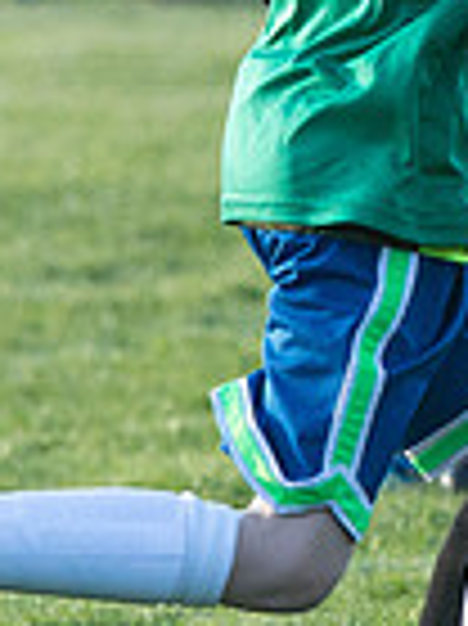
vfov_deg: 1.9
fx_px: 18668
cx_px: 627
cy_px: 139
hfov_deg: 1.4
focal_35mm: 1034
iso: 1600
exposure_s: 1/800
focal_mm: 220
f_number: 7.1
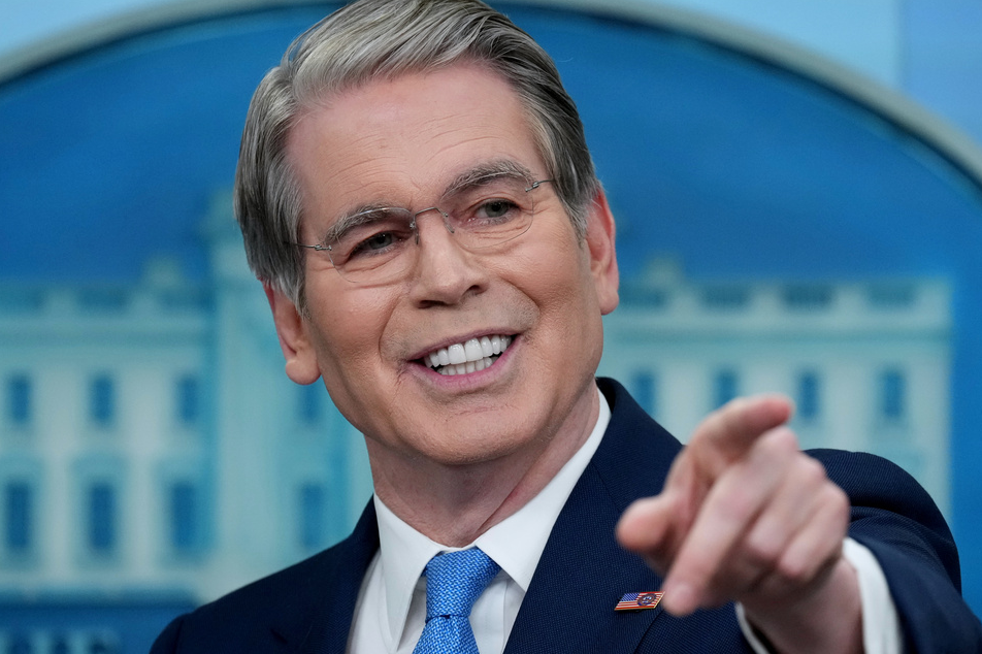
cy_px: 346
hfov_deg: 3.5
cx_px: 492
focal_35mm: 585
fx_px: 15951
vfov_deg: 2.3
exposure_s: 1/500
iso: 3200
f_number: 4.5
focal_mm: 363
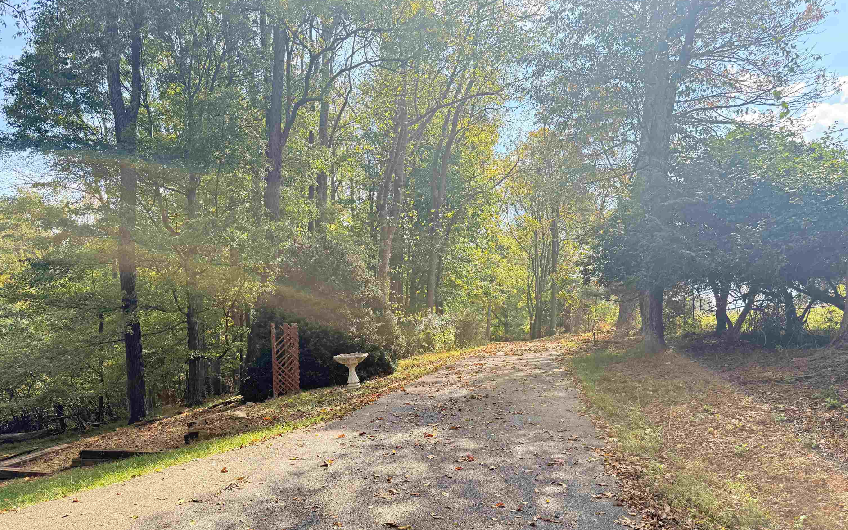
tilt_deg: -2.2
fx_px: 601
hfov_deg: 70.4
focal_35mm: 26
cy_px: 322
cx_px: 428
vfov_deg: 47.3
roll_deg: -0.8
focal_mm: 6.76
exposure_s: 1/868
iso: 100
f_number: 1.78
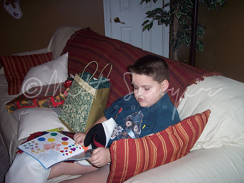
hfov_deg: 47.9
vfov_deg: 36.8
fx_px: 275
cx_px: 122
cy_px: 92
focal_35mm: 39
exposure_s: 1/60
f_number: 2.8
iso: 100
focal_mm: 8
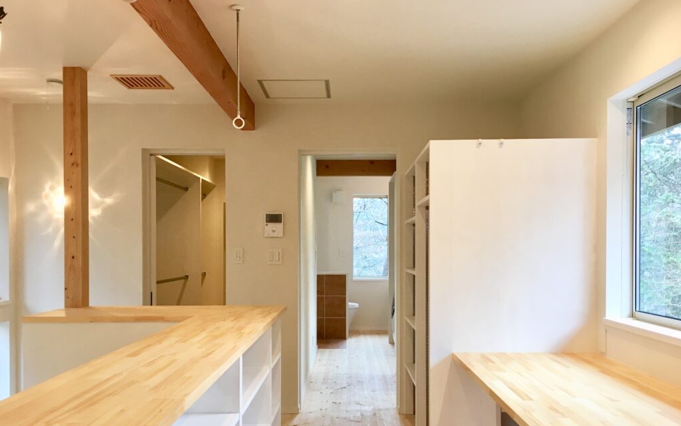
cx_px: 342
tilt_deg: -0.2
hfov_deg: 61.2
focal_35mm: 31
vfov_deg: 40.5
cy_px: 255
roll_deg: -0.5
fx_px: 576
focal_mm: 4.15
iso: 25
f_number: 2.2
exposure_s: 1/30
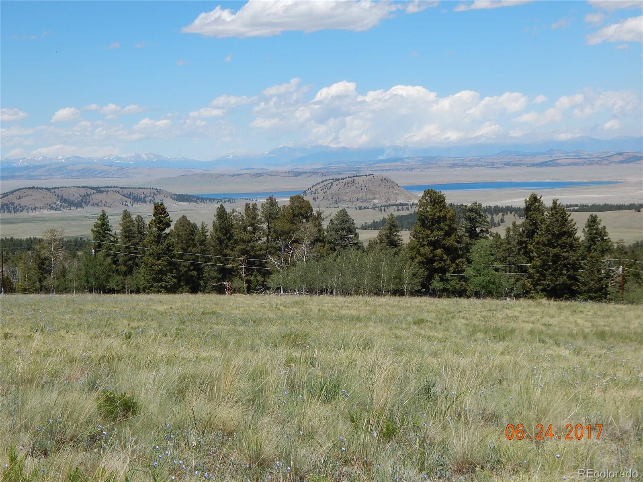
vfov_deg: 19.6
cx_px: 322
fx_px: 1393
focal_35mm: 75
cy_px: 241
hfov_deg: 26.0
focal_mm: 13.5
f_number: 8.4
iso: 125
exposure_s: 1/400
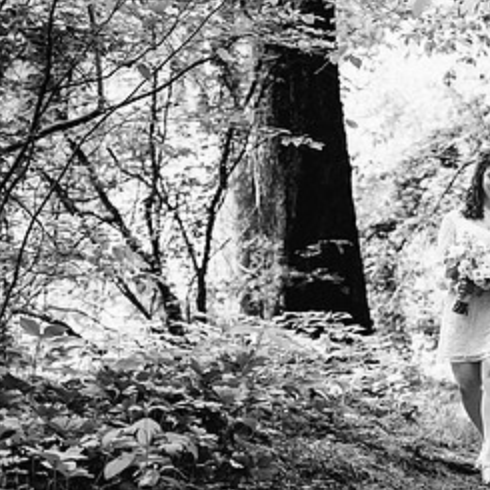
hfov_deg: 11.2
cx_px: 508
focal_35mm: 154
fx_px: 2466
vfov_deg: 11.3
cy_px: 195
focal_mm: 70
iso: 640
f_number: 2.8
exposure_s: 1/250
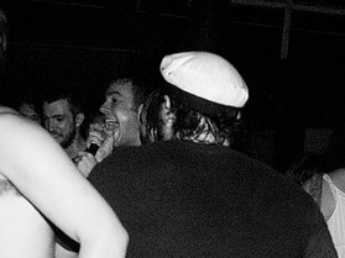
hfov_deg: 32.2
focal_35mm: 60
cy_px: 237
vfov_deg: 23.7
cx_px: 192
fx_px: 598
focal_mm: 20
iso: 1600
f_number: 2.8
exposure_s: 1/30
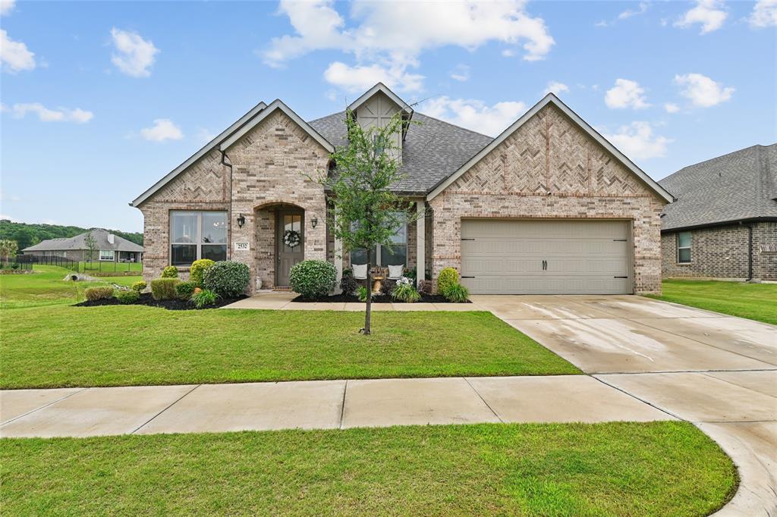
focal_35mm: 18
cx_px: 388
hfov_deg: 90.0
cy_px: 258
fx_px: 388
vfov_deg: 67.3
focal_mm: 12
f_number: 11
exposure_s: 1/80
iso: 100
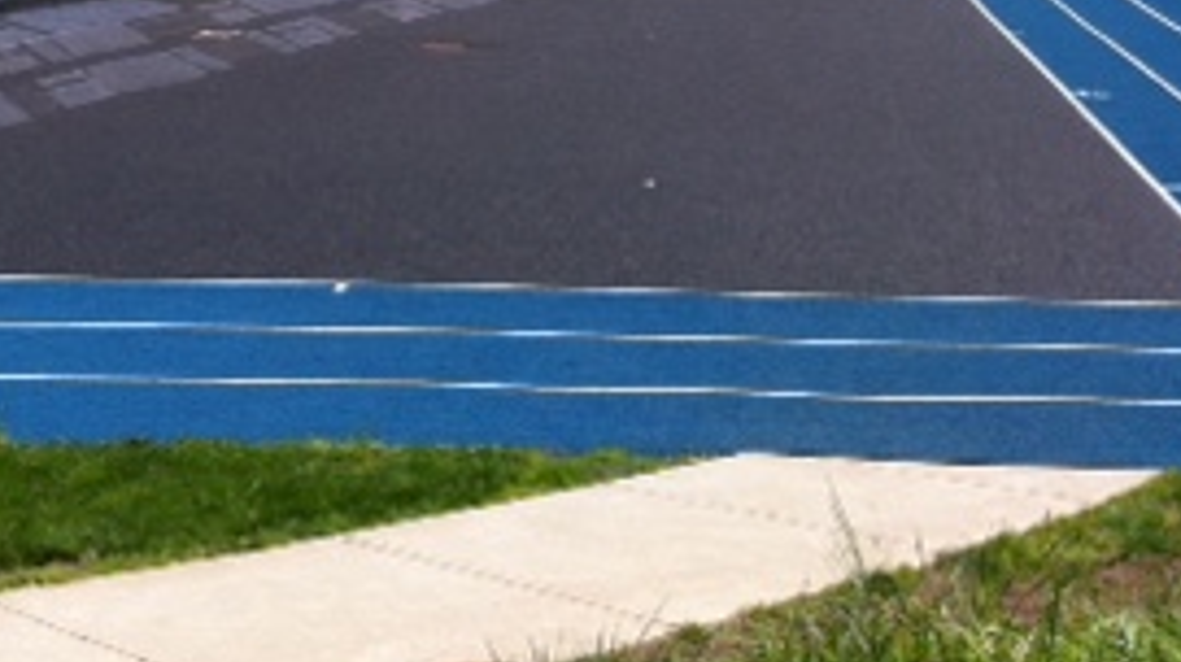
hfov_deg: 23.7
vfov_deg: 13.2
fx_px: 2816
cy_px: 9
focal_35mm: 90
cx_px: 680
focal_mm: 3.85
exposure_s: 1/887
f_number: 2.8
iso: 80
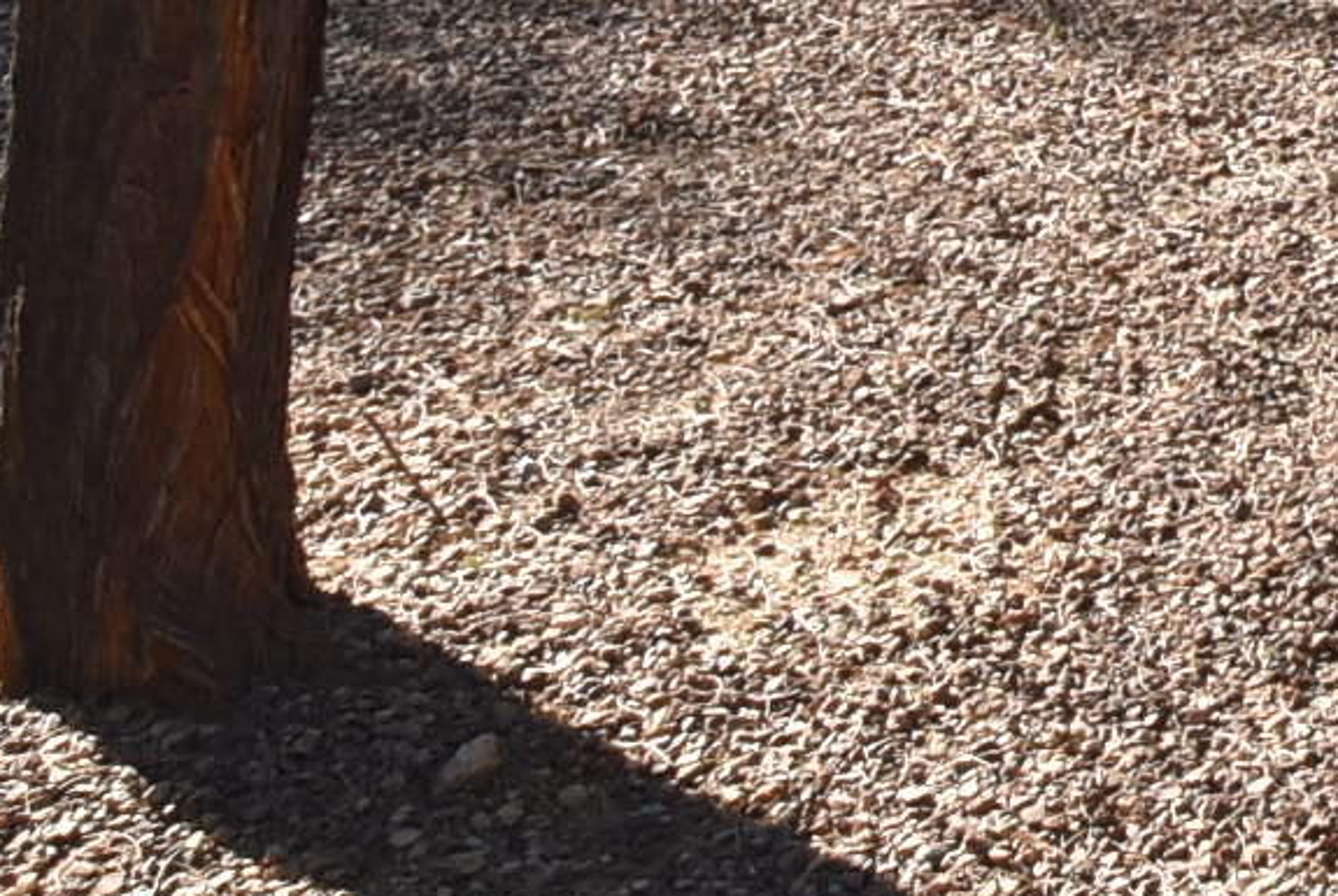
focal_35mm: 78
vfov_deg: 15.1
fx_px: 2903
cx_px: 2448
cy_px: -747
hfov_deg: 19.2
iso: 400
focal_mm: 10
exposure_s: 1/250
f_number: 8
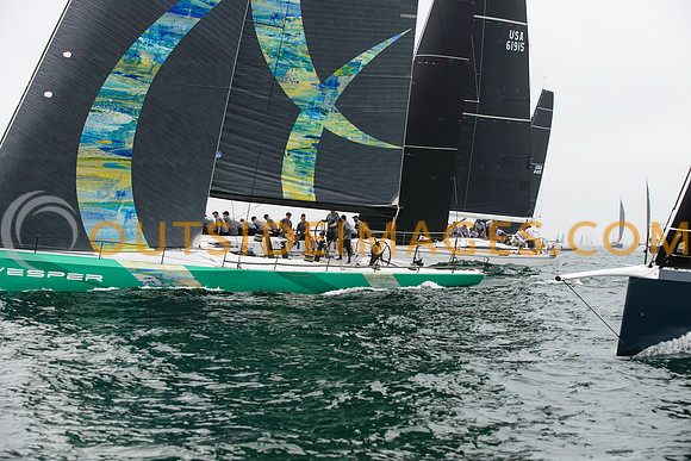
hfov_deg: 23.8
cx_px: 346
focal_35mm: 86
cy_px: 230
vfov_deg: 16.0
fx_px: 1642
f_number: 5
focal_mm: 80
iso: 400
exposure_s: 1/1000
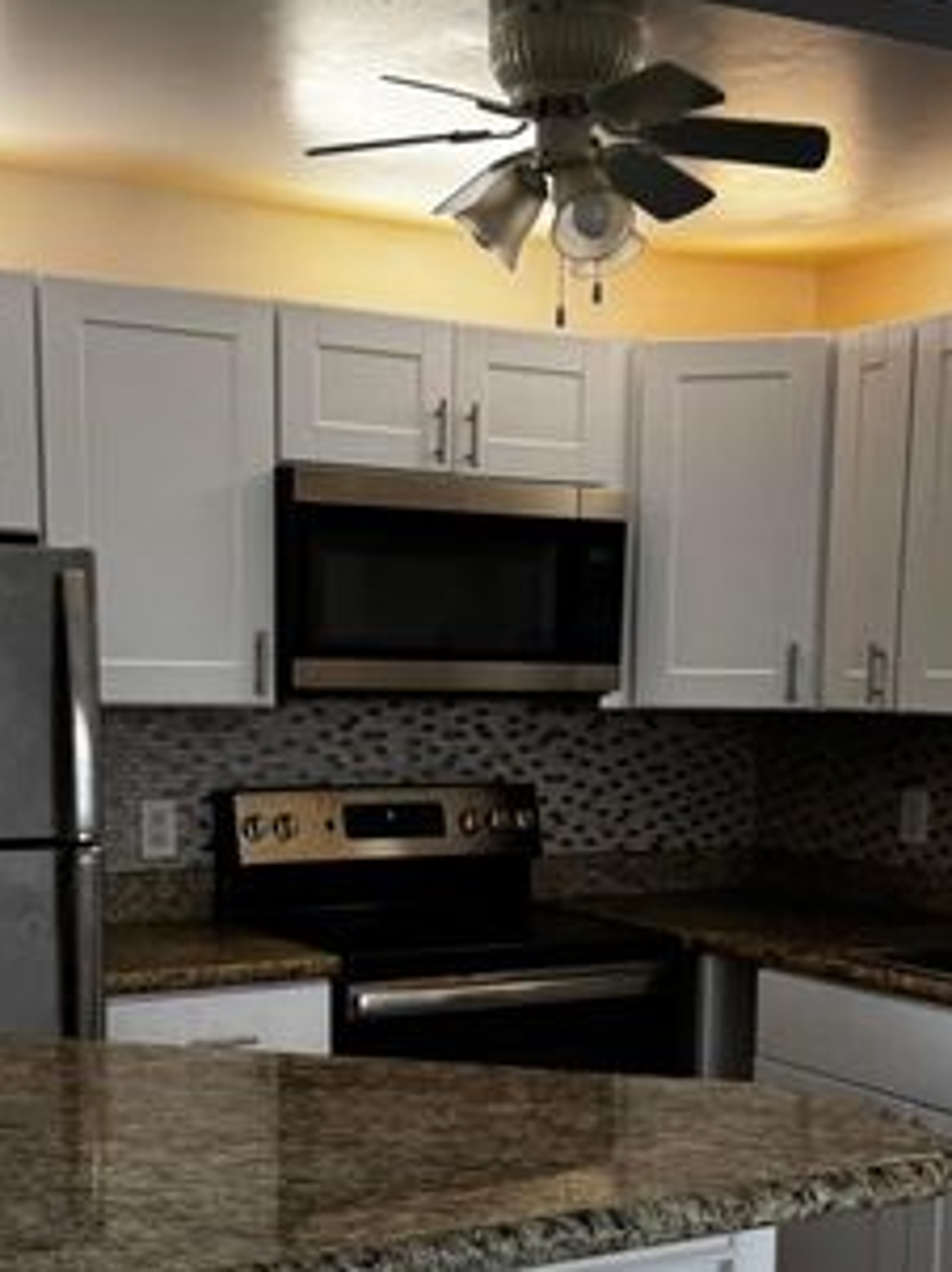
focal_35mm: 53
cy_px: 950
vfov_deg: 35.4
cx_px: 497
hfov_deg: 27.5
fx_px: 1946
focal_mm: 6.76
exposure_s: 1/148
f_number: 1.78
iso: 64
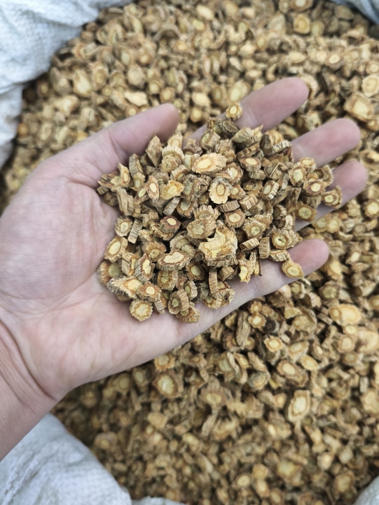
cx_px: 205
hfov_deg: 54.8
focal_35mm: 25
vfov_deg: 69.4
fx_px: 365
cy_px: 256
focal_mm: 5.84
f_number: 1.6
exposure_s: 1/50
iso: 250
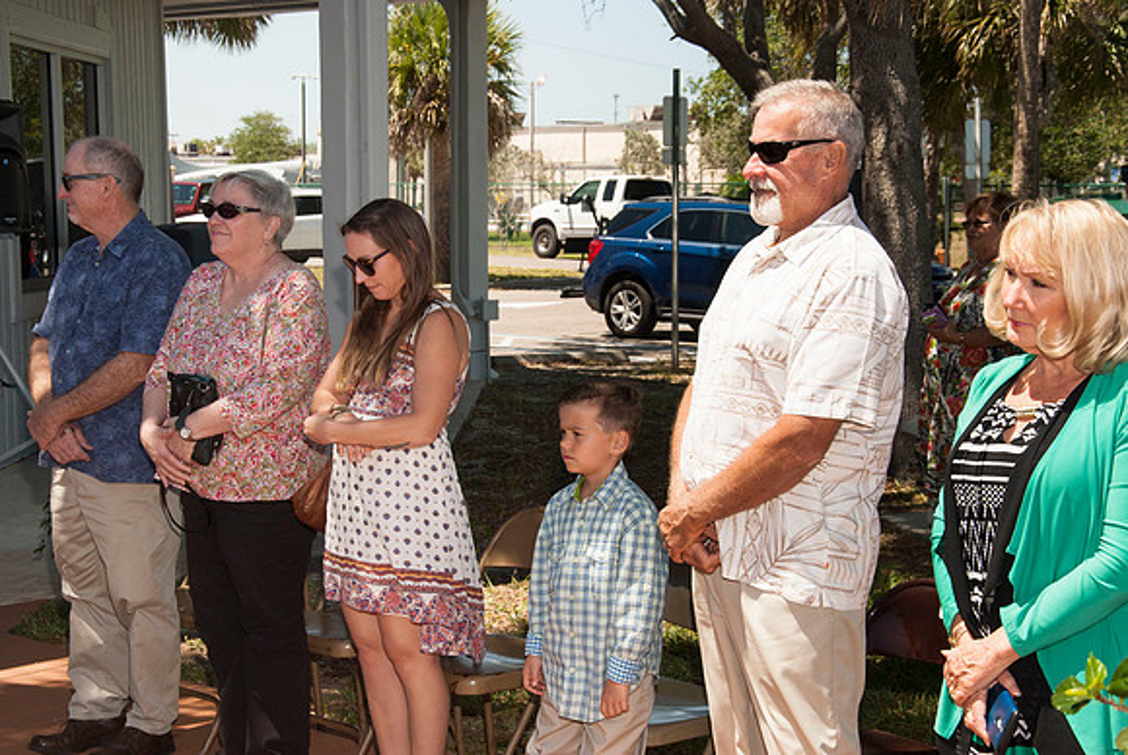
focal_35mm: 68
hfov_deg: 29.8
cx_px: 564
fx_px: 2117
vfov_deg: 20.2
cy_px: 378
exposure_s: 1/250
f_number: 9
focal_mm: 45
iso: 100
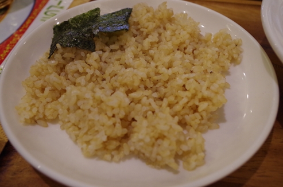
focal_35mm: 35
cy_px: 94
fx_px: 272
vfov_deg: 38.0
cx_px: 142
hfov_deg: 55.0
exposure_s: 1/50
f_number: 5
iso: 1600
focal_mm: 23.13
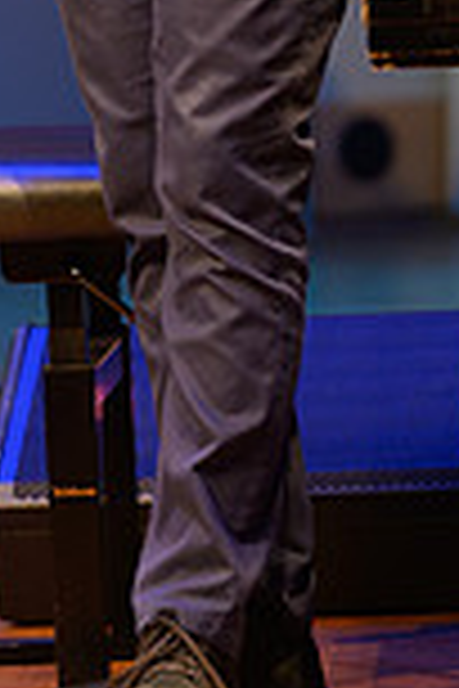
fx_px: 11225
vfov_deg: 3.5
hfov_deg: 2.3
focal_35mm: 587
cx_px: 9
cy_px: -315
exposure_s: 1/200
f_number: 4
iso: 1600
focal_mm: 200
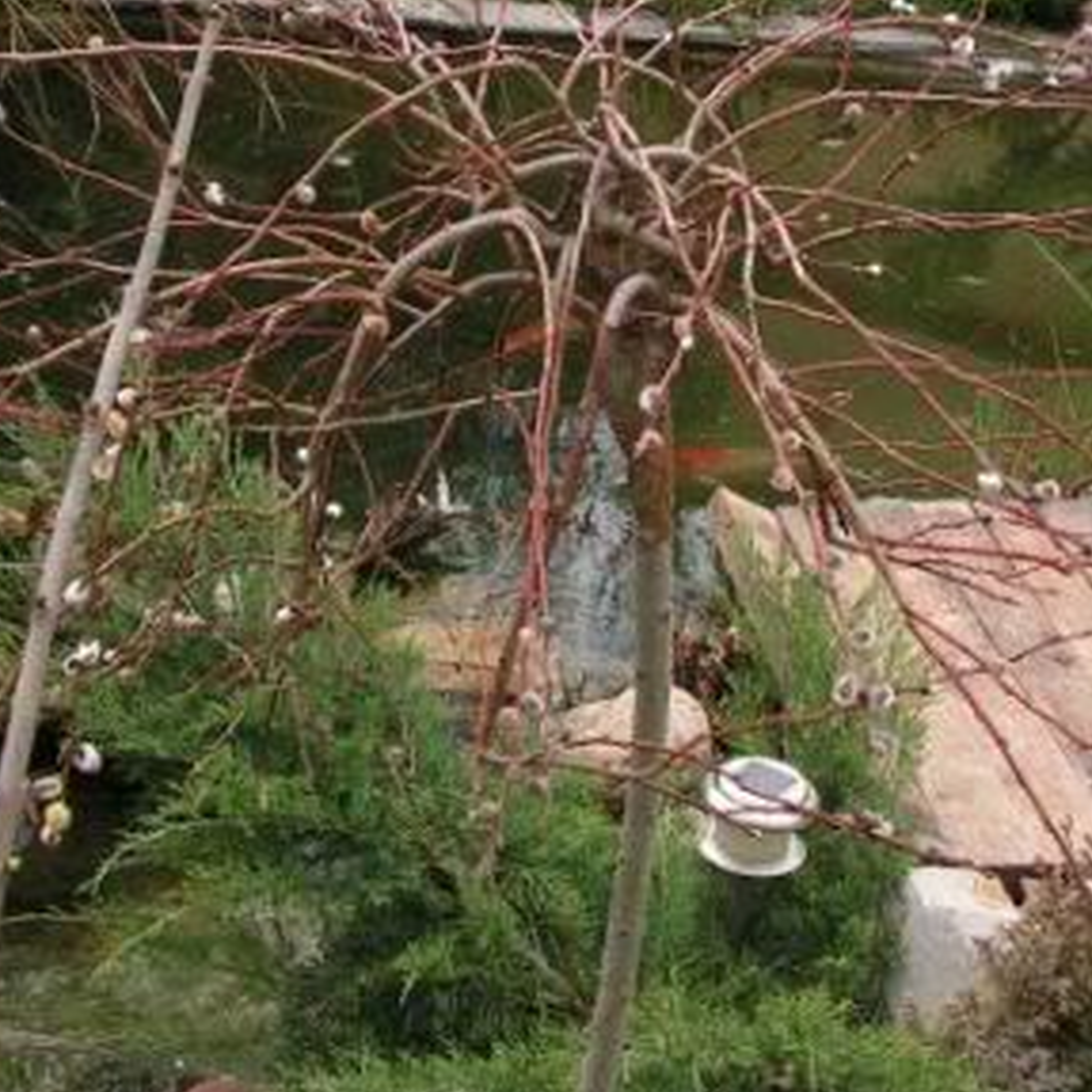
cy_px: 266
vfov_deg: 24.0
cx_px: 670
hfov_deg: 24.3
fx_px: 2534
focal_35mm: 71
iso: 64
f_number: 4.8
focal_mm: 6
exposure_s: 1/200
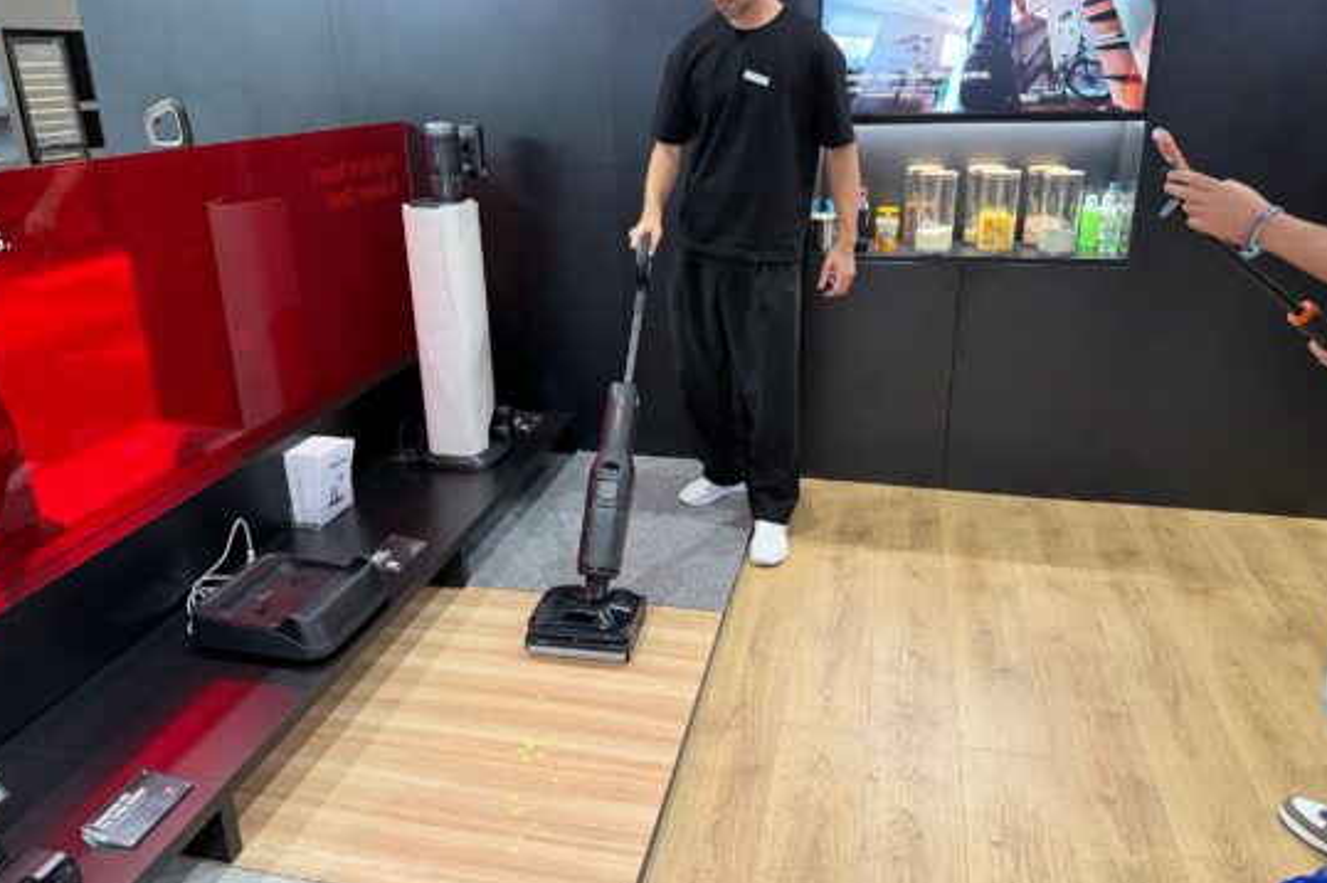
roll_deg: +1.8
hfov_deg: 69.4
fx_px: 958
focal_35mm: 26
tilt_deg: -18.7
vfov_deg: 49.4
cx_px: 656
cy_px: 395
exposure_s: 1/50
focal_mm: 6.76
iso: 320
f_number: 1.78
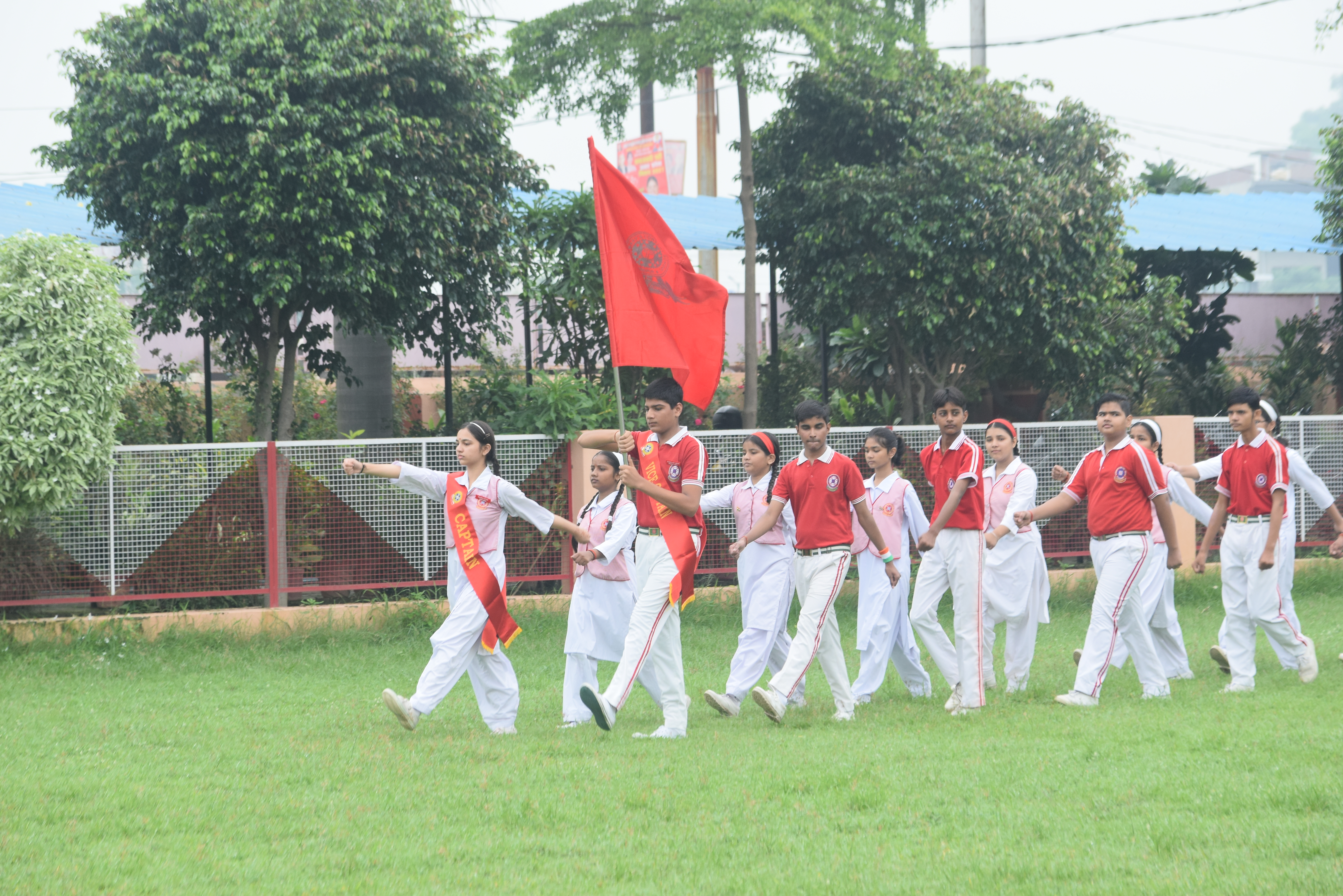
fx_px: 5316
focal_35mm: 142
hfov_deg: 14.4
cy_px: 448
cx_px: 672
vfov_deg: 9.6
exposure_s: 1/250
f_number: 7.1
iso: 400
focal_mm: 95
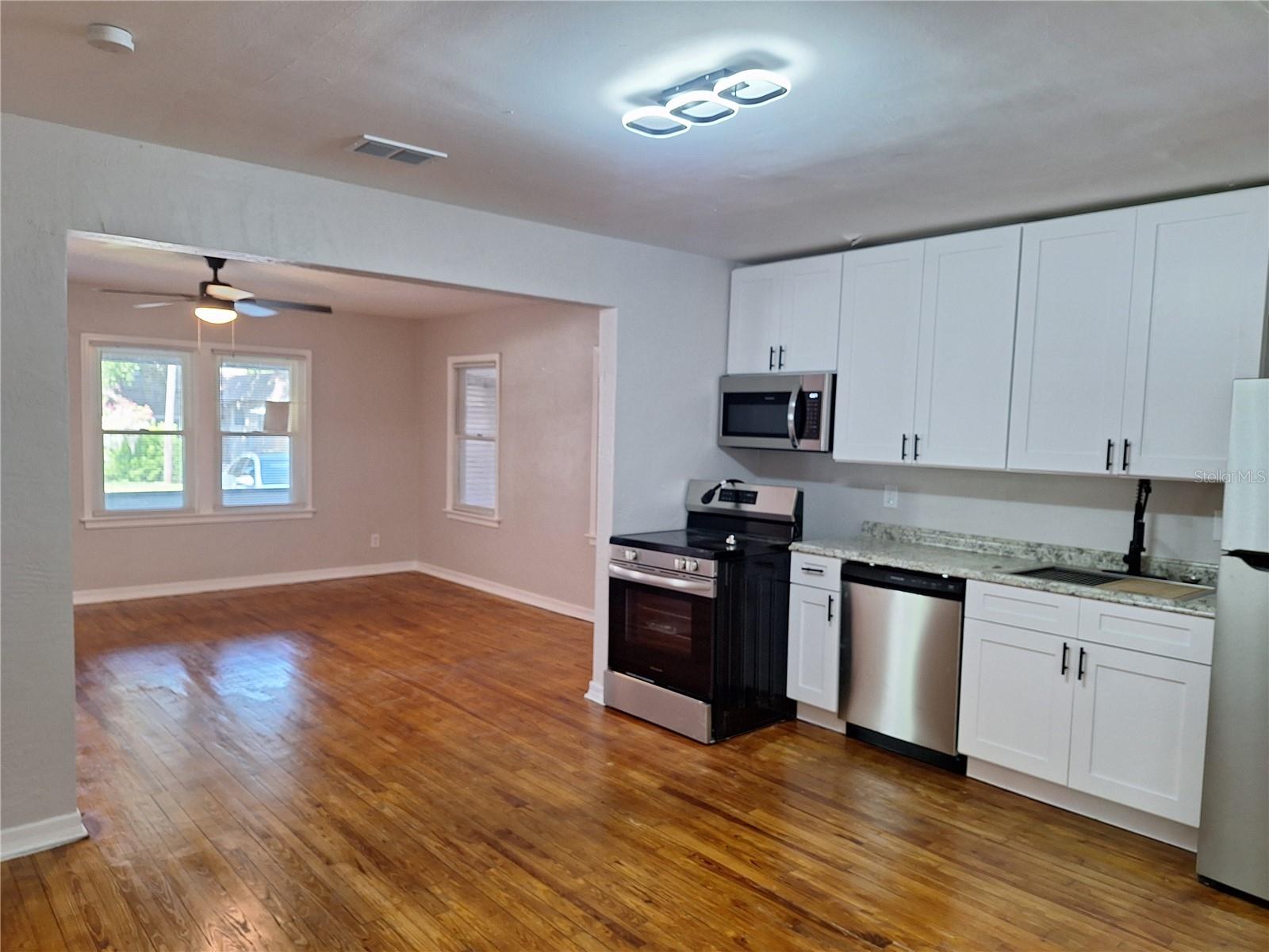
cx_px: 634
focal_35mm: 23
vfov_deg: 58.9
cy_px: 476
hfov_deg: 73.9
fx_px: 843
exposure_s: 1/40
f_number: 1.8
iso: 100
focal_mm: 5.54
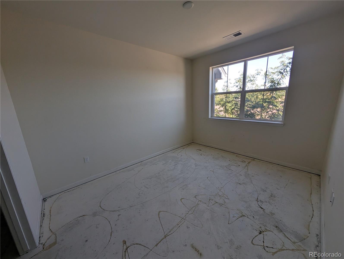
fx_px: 119
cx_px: 172
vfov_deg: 94.6
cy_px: 130
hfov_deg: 110.5
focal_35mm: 12
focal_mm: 2.02
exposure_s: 1/299
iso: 65
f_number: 1.7
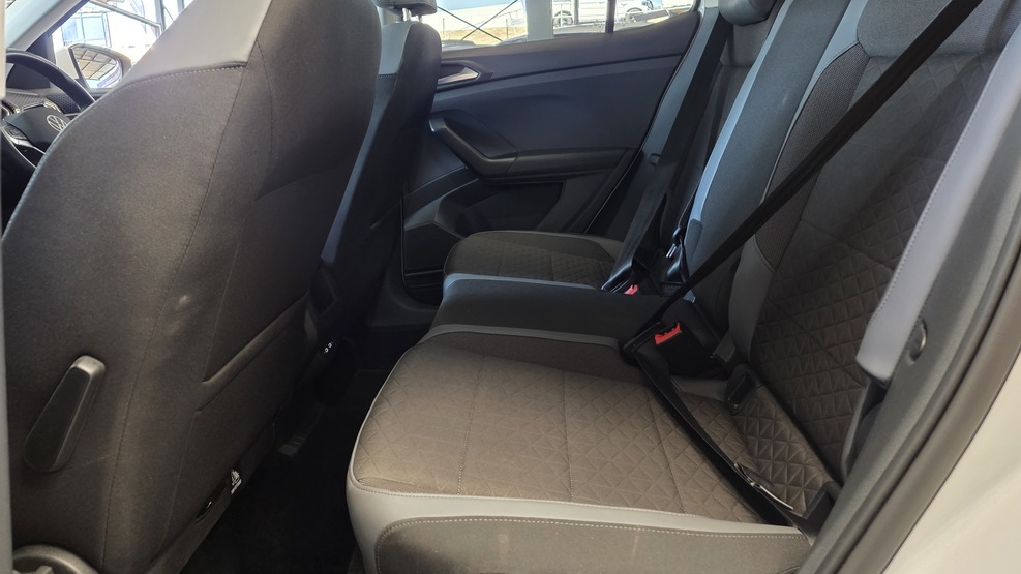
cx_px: 505
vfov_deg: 43.6
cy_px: 181
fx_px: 704
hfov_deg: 71.9
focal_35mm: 26
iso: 500
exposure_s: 1/100
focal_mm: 6.25
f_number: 1.7
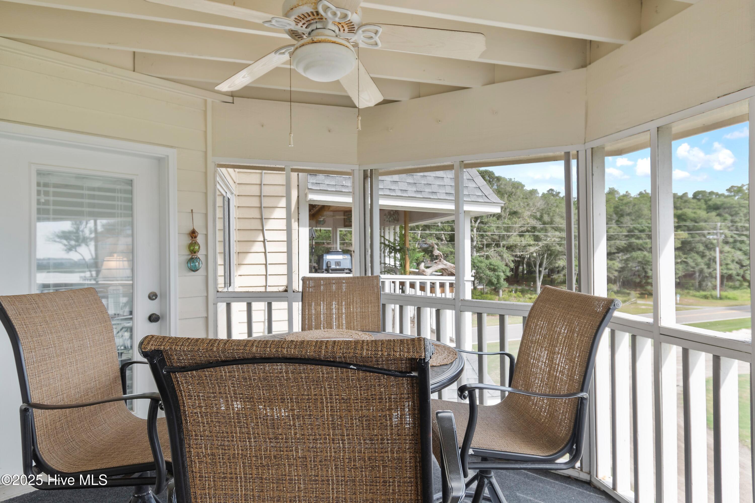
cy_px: 252
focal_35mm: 19
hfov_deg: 86.9
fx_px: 398
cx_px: 378
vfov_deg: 64.6
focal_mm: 13
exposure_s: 1/50
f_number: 5
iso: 100
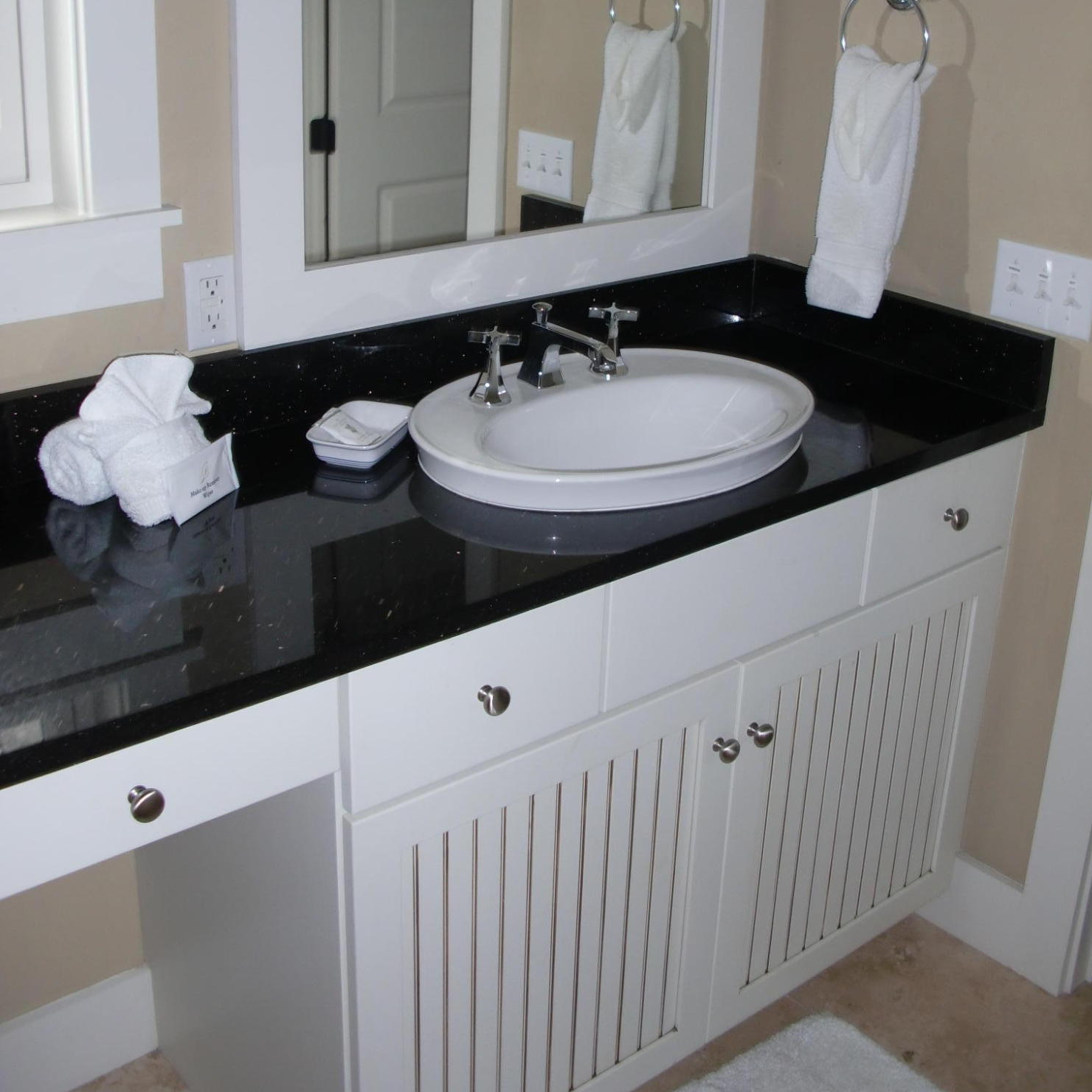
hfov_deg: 39.2
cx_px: 553
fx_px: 1535
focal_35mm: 43
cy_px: 390
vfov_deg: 38.8
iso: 125
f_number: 2.8
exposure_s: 1/60
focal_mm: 6.3
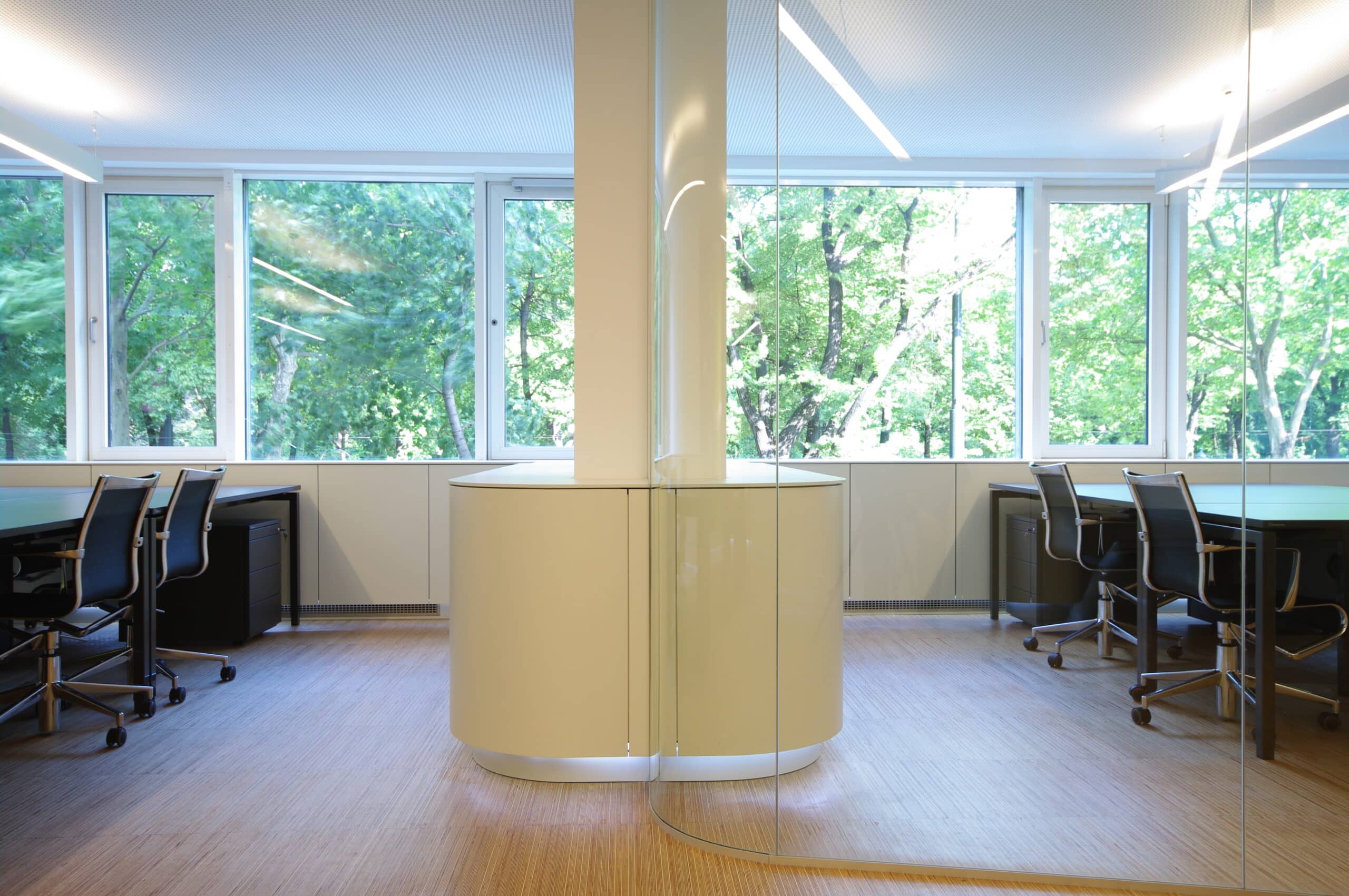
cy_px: 448
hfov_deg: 62.0
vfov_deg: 43.5
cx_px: 674
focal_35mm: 30
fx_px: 1123
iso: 100
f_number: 9.5
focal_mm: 20
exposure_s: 1/2
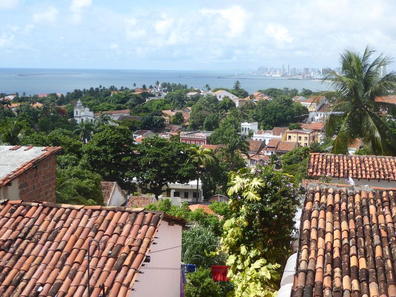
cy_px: 148
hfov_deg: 36.2
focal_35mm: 53
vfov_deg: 27.5
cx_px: 198
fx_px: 606
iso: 80
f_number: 4.1
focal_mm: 9
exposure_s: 1/500
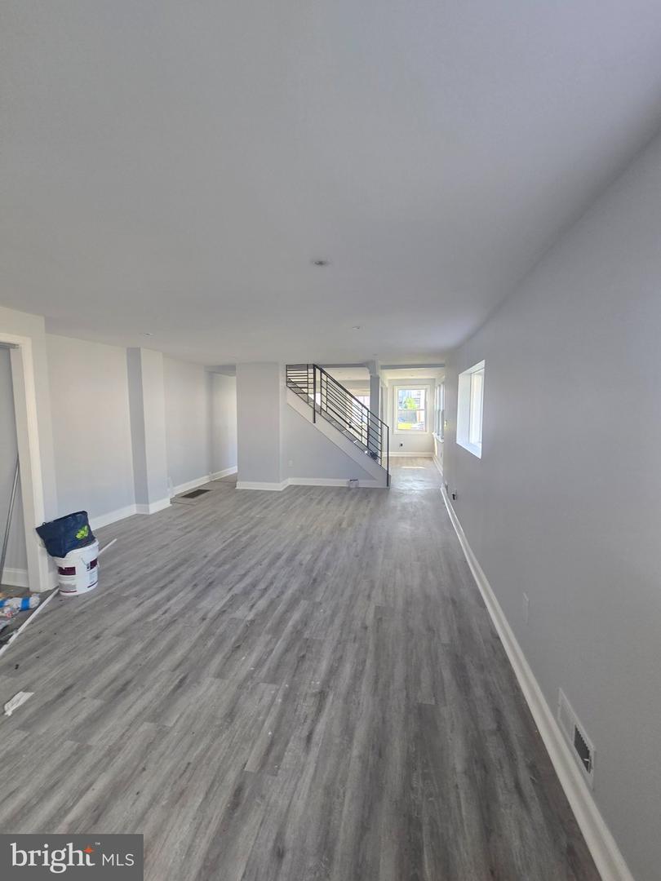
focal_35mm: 13
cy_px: 440
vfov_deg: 106.2
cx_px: 330
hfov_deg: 89.9
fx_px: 331
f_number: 2.2
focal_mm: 2.2
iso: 80
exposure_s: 1/60
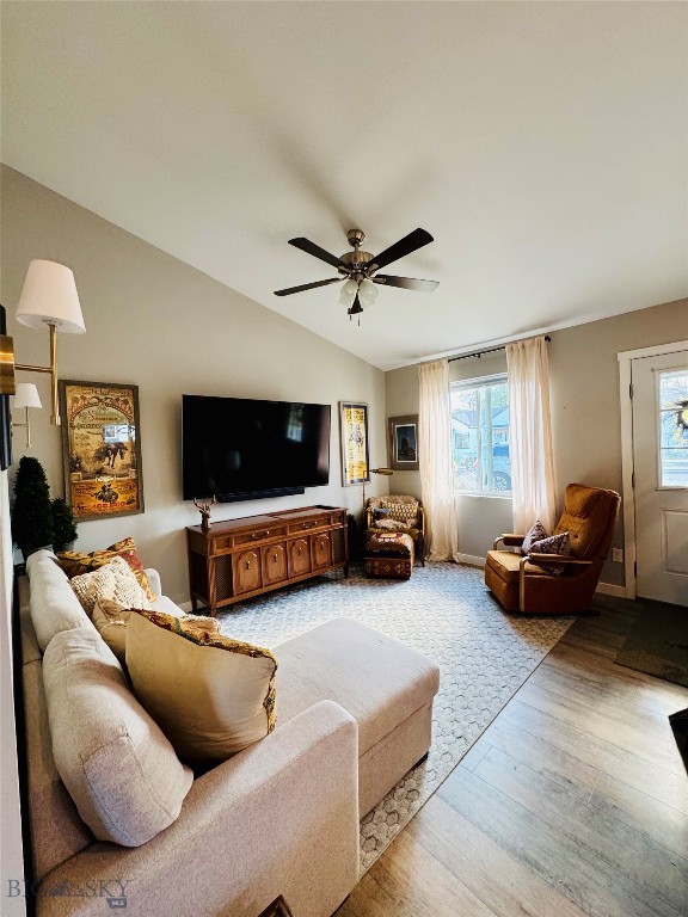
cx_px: 344
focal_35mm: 14
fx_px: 371
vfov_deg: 102.1
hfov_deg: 85.7
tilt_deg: -1.3
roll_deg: +3.1
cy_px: 458
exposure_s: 1/120
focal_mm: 2.22
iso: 250
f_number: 2.2
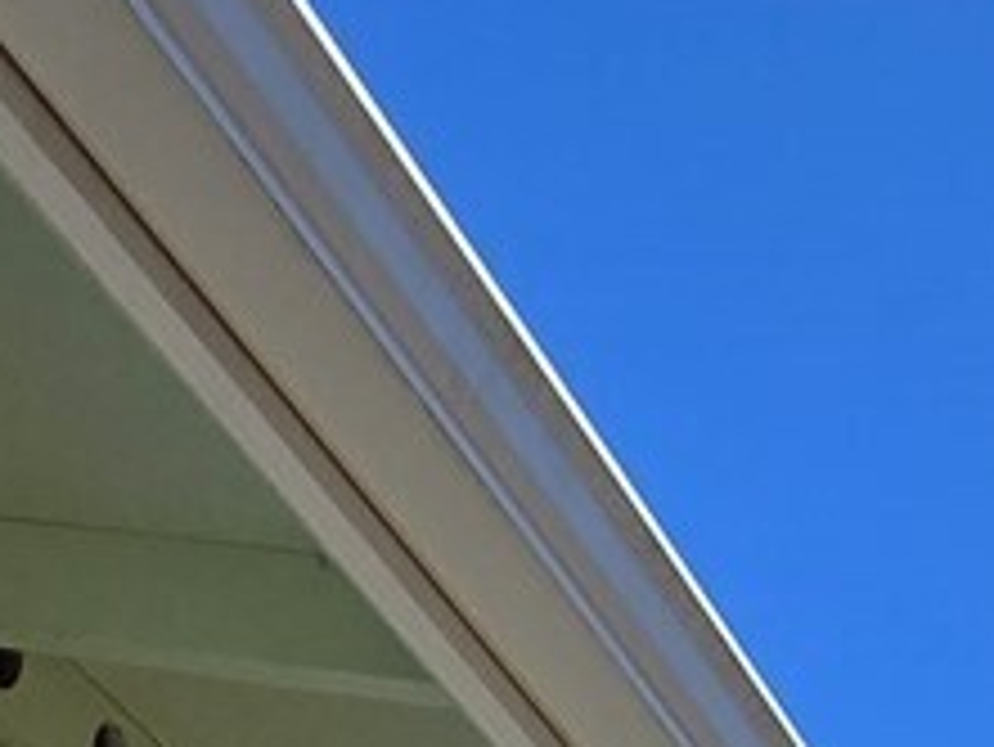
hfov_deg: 20.8
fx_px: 2701
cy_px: 2538
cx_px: 553
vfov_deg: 9.7
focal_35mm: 94
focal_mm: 2.2
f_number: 2.2
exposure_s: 1/1824
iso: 50
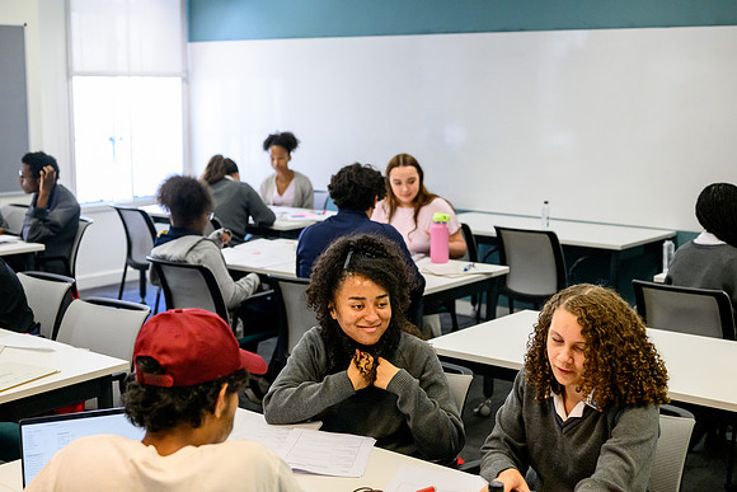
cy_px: 246
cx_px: 368
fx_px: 1037
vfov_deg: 26.7
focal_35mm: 51
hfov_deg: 39.1
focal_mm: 50
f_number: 4
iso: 8000
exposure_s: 1/640
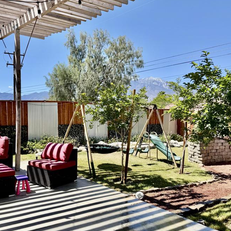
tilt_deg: -4.4
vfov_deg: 49.7
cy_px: 125
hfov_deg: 48.6
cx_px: 70
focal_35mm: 33
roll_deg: -0.6
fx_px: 249
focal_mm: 6.76
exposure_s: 1/3802
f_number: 1.78
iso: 80
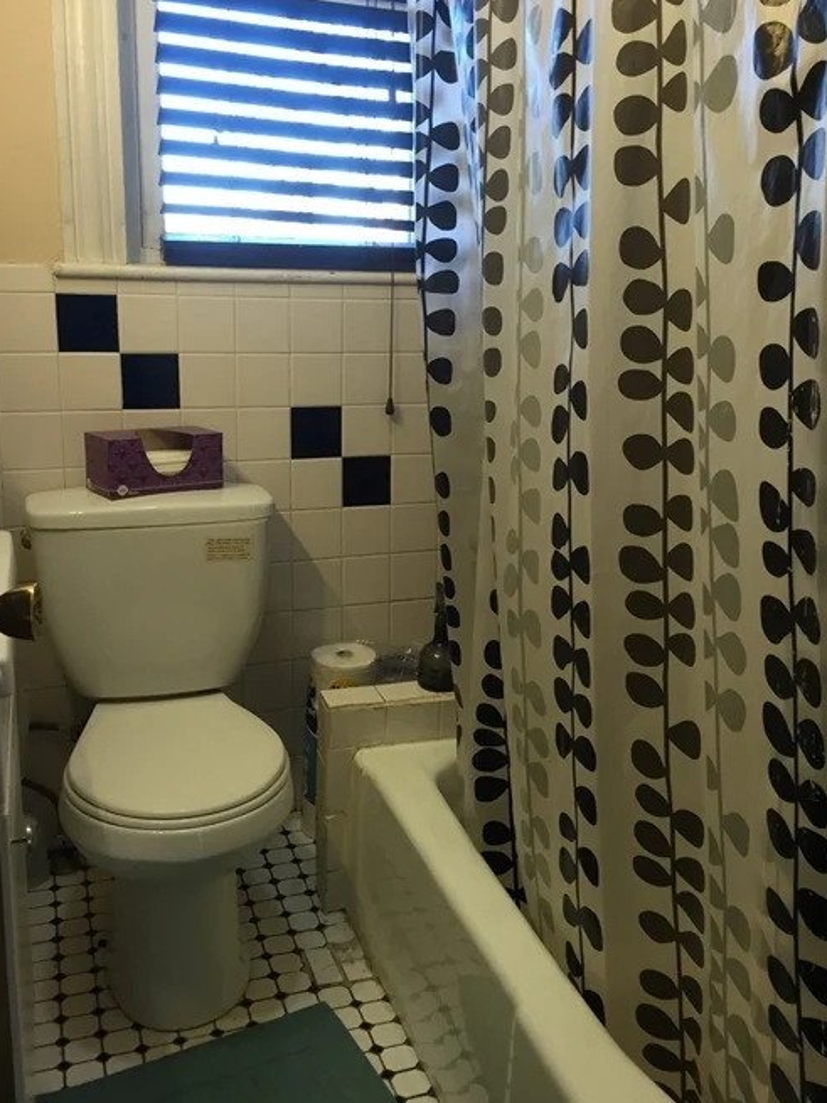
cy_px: 512
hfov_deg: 41.7
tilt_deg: -11.8
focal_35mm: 34
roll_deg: -1.6
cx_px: 463
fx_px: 1083
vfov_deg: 53.9
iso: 80
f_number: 2.2
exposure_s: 1/30
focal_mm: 4.15
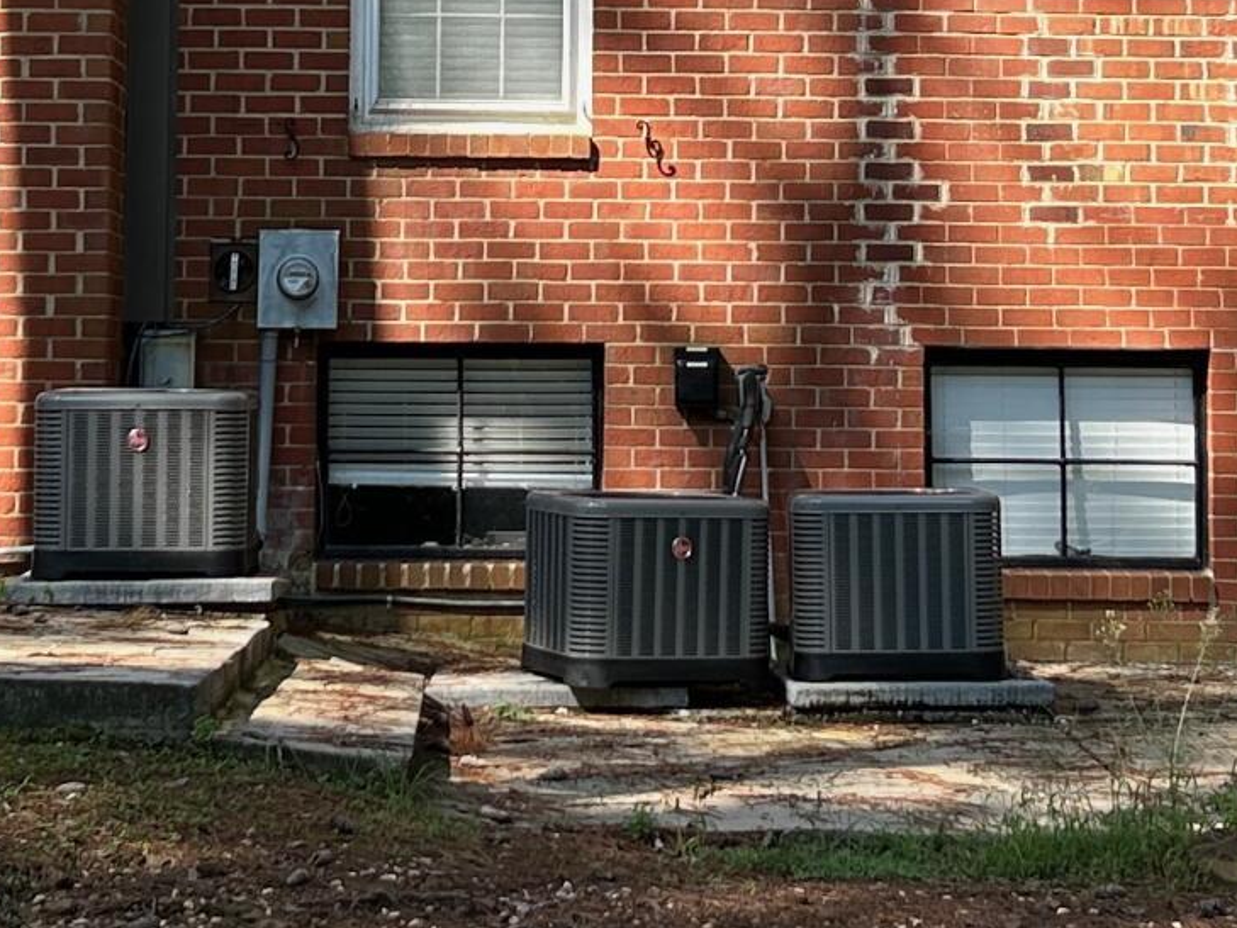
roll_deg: -0.8
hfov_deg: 18.4
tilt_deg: +6.1
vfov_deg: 13.6
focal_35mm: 107
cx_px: 597
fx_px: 3824
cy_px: -10
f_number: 1.5
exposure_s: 1/674
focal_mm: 5.7
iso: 50
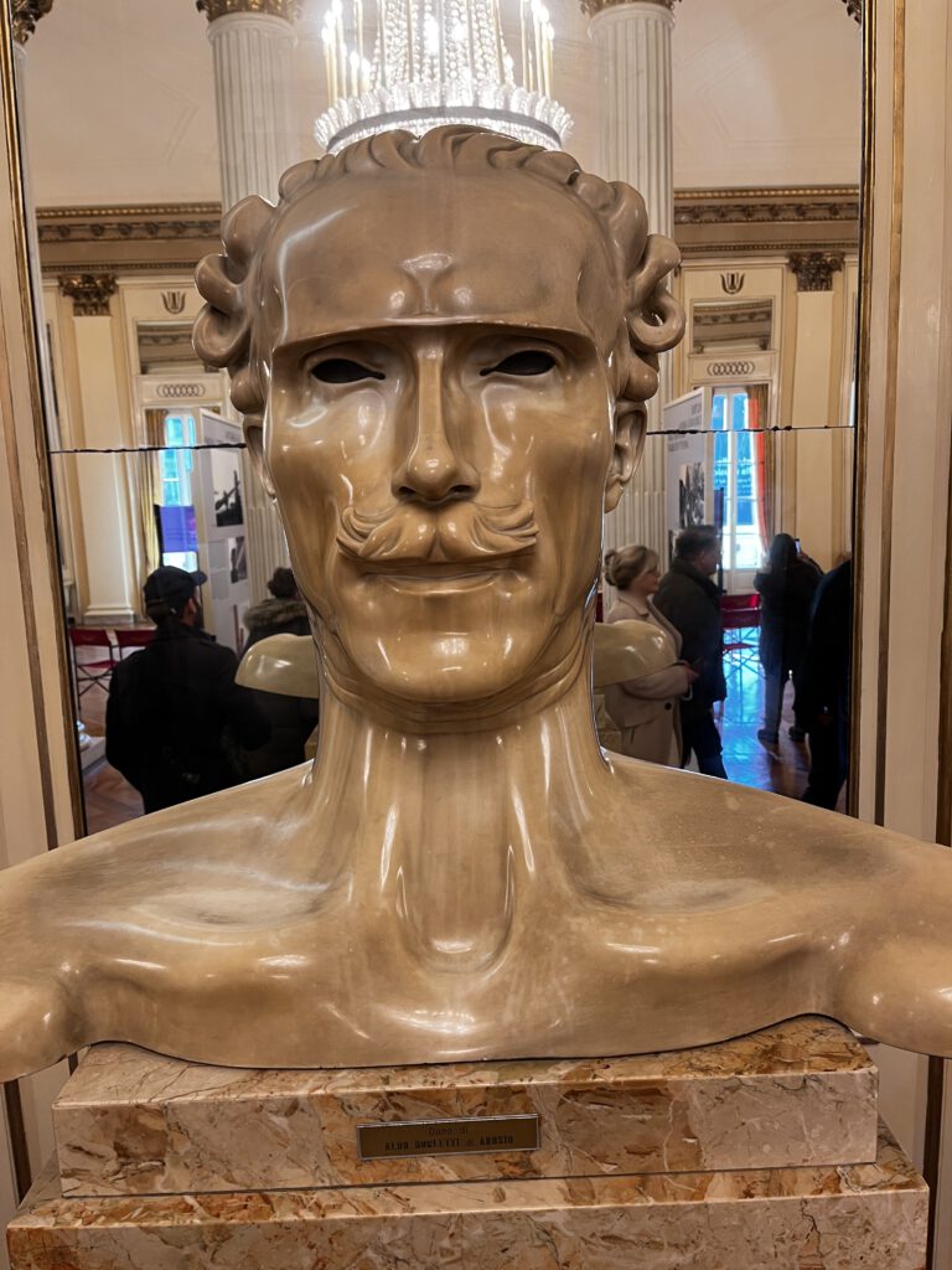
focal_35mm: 26
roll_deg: +1.4
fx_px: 953
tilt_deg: -7.8
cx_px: 476
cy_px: 635
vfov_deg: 67.3
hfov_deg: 53.1
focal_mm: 5.1
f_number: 1.6
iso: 64
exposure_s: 1/50
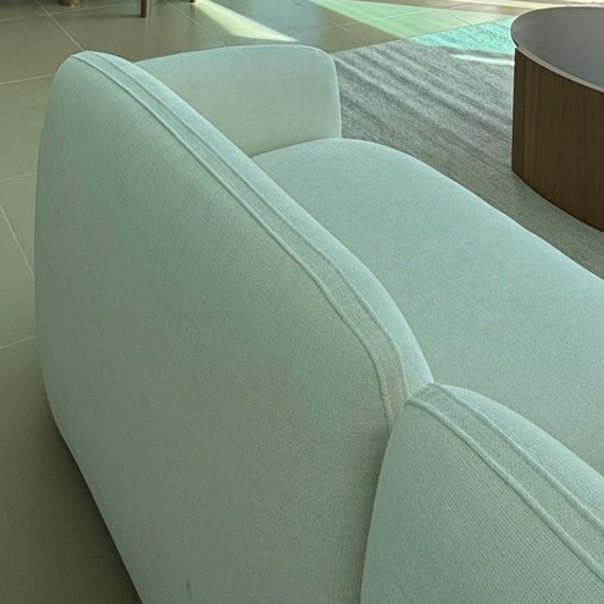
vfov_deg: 28.9
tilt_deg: +0.7
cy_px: -275
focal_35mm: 40
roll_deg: -1.8
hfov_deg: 40.0
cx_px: 113
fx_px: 790
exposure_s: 1/569
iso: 40
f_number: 2.2
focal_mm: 2.22
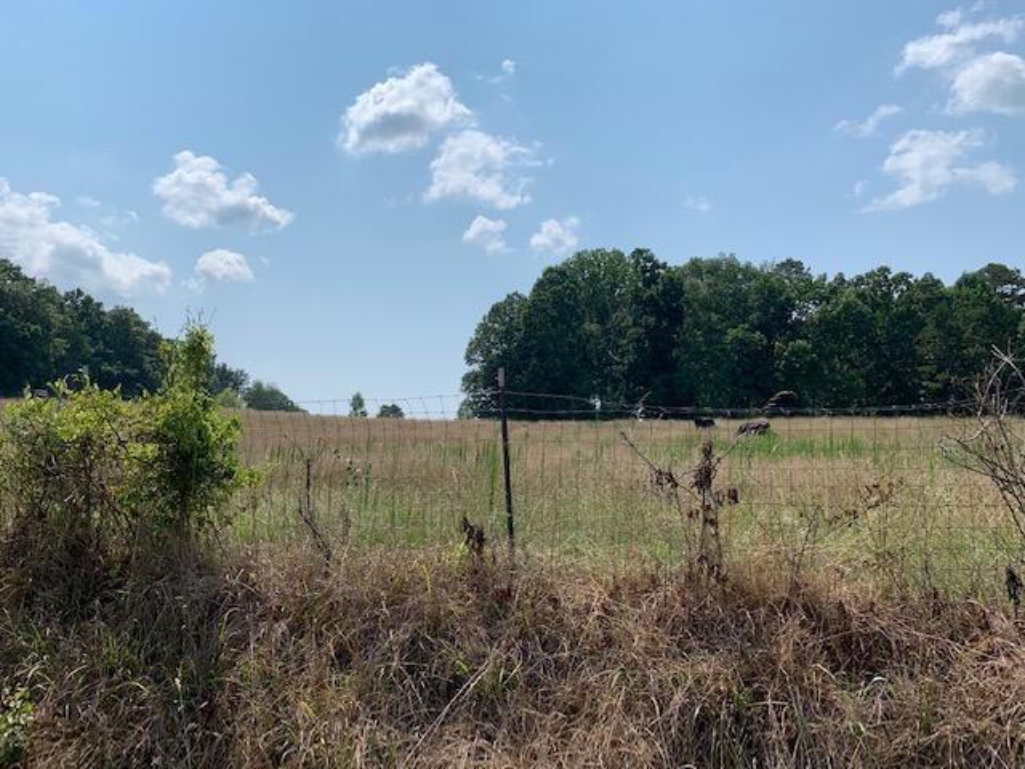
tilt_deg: +6.8
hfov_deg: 67.3
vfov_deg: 53.1
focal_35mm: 26
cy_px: 384
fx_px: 770
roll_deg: -2.4
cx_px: 512
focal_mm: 4.25
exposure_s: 1/4673
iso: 25
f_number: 1.8
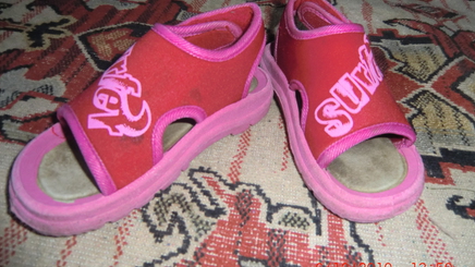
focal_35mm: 27
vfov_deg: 42.8
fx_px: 340
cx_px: 239
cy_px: 122
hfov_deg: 69.9
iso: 400
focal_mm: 4.3
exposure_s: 1/60
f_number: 3.2
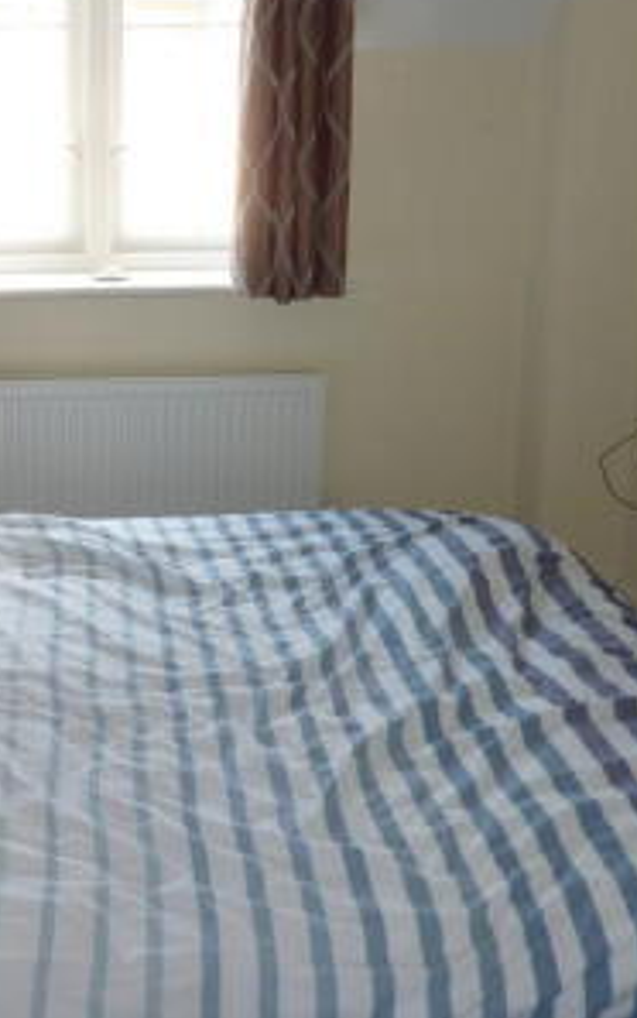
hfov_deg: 24.1
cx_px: 39
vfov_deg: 38.7
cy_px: 396
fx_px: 1442
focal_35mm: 52
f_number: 3.3
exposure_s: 1/30
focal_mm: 4.1
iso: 100
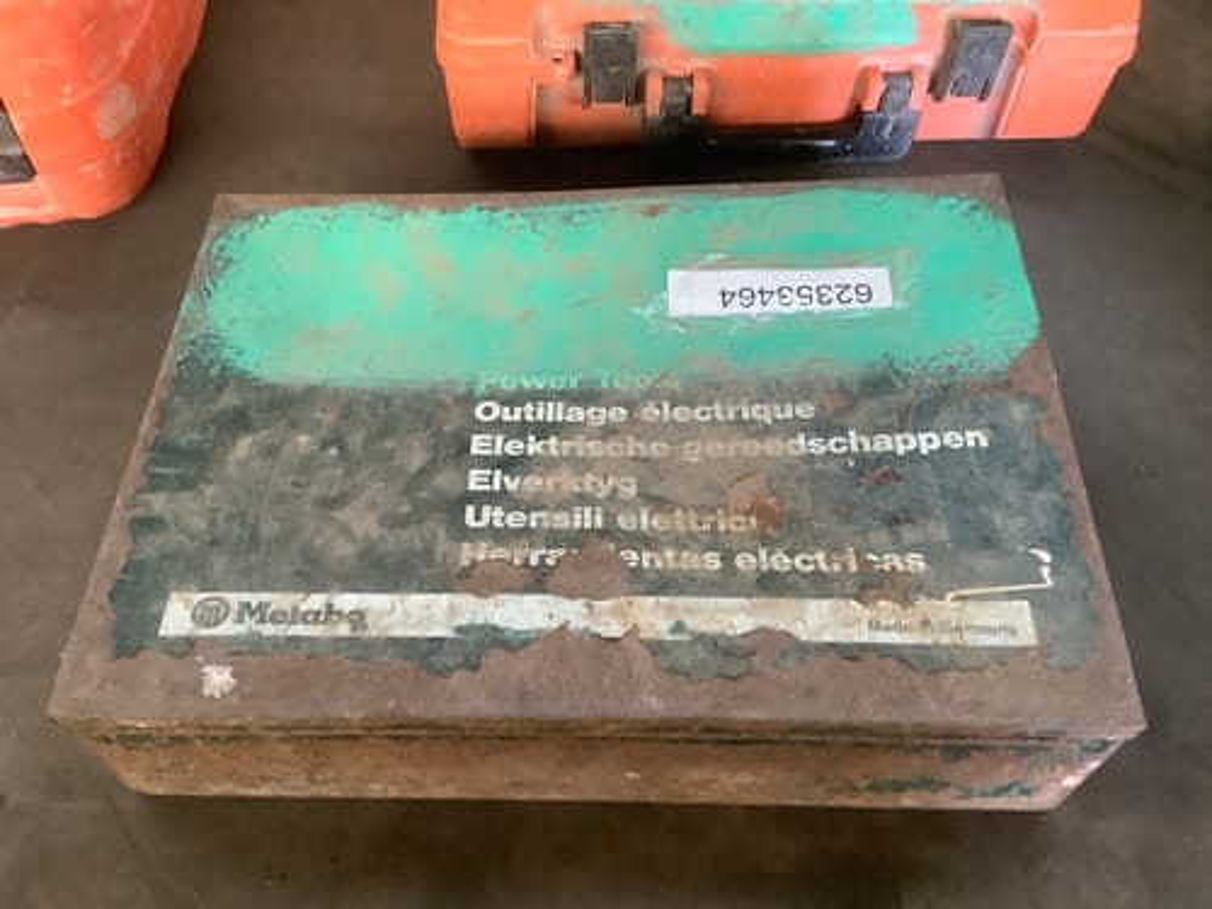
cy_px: 454
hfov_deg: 58.4
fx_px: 1085
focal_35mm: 31
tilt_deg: -51.9
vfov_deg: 45.4
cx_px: 606
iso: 400
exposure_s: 1/33
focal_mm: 3.3
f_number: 2.4
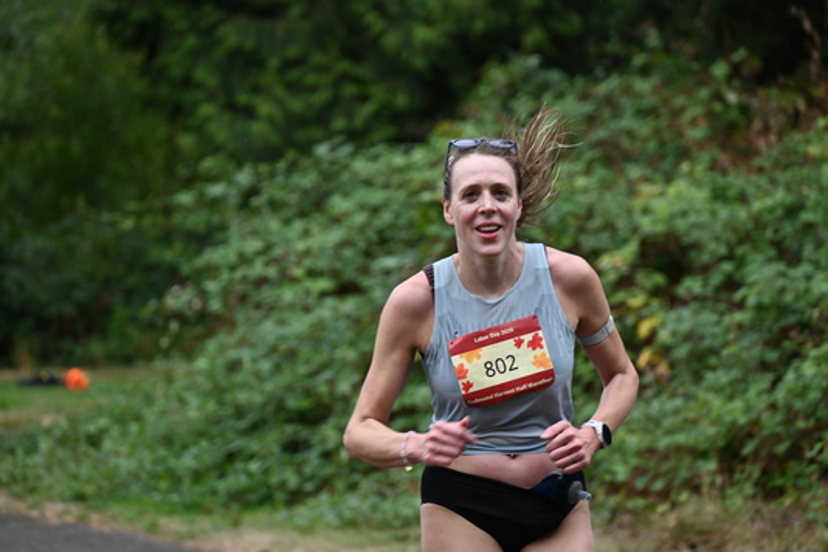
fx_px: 4738
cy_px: 272
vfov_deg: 6.7
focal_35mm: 206
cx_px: 420
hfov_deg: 10.0
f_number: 6.3
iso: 450
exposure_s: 1/250
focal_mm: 200
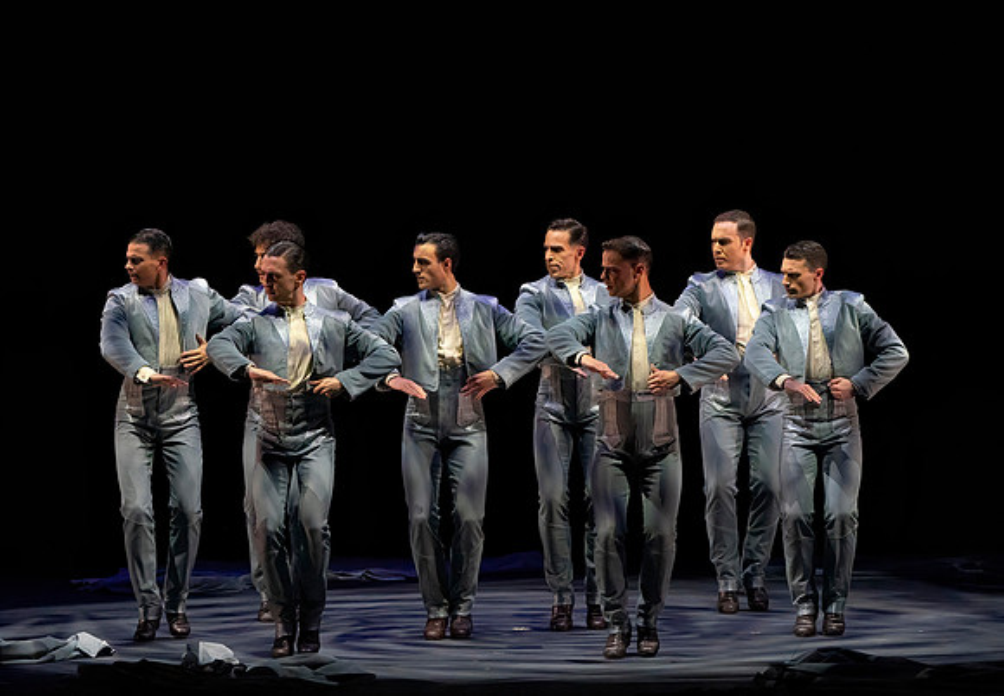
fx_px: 8618
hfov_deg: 6.7
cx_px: 367
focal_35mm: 305
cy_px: 443
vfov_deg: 4.6
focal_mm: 226
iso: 10000
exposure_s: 1/400
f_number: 8
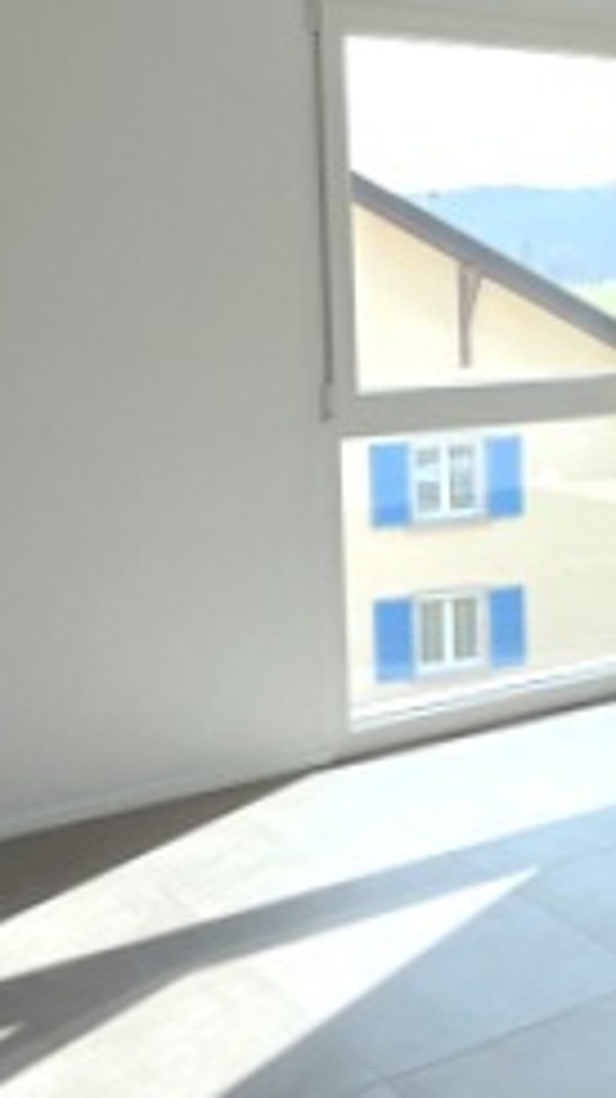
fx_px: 1454
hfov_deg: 22.8
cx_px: 643
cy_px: 396
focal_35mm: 50
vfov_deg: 41.0
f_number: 2.2
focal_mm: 2.22
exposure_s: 1/191
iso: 25
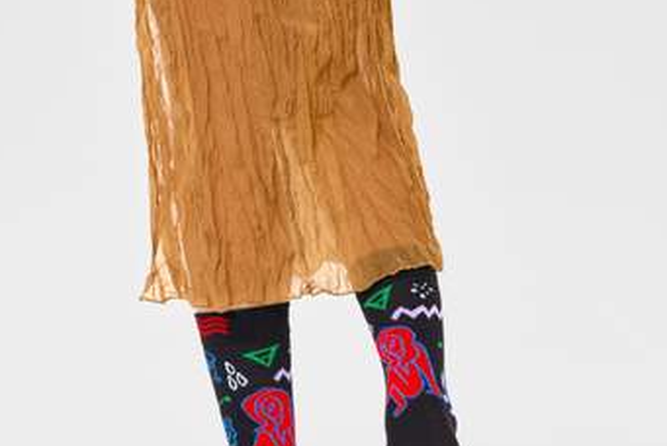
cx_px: 325
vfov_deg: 8.6
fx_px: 2967
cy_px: 265
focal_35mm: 160
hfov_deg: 12.8
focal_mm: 105
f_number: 11
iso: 100
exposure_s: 1/125
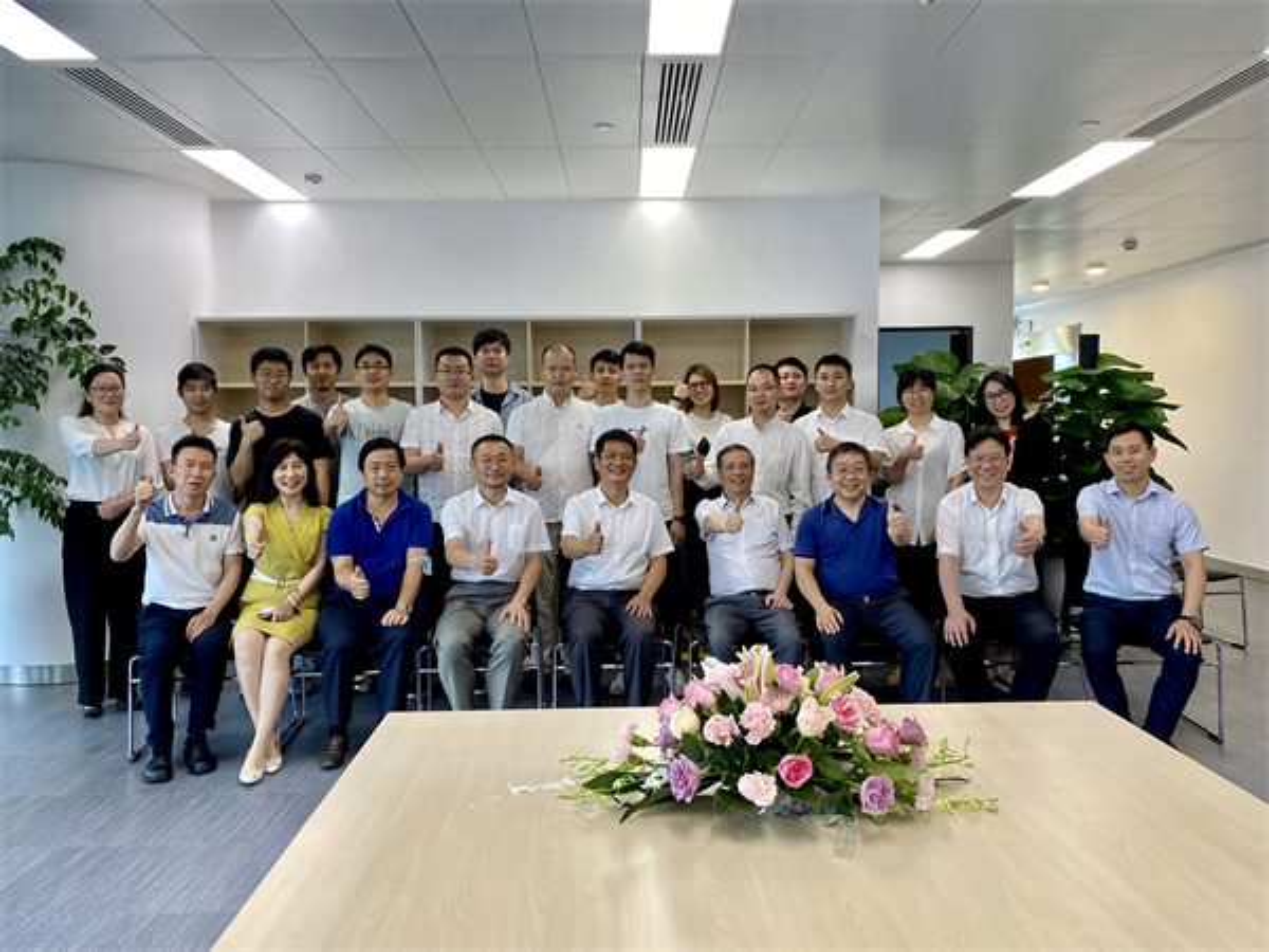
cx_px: 634
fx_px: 953
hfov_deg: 67.3
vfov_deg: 53.1
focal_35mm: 26
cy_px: 476
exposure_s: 1/100
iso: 100
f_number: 1.8
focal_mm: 4.25
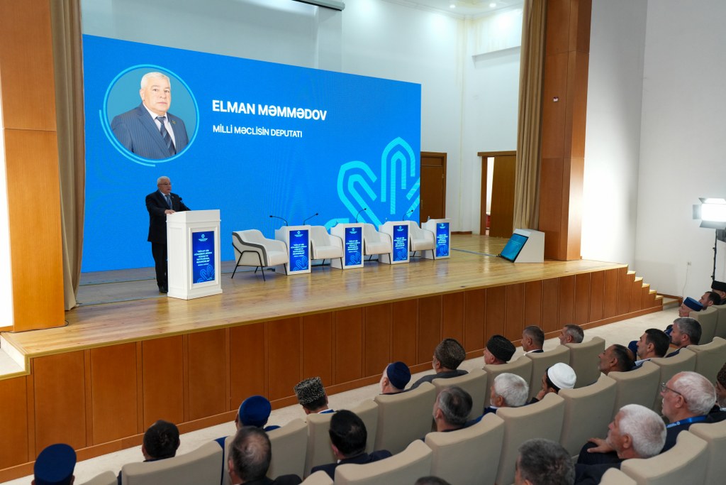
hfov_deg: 60.3
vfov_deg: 42.3
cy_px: 242
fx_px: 625
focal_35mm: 31
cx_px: 363
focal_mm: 31
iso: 2500
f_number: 3.5
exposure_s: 1/160
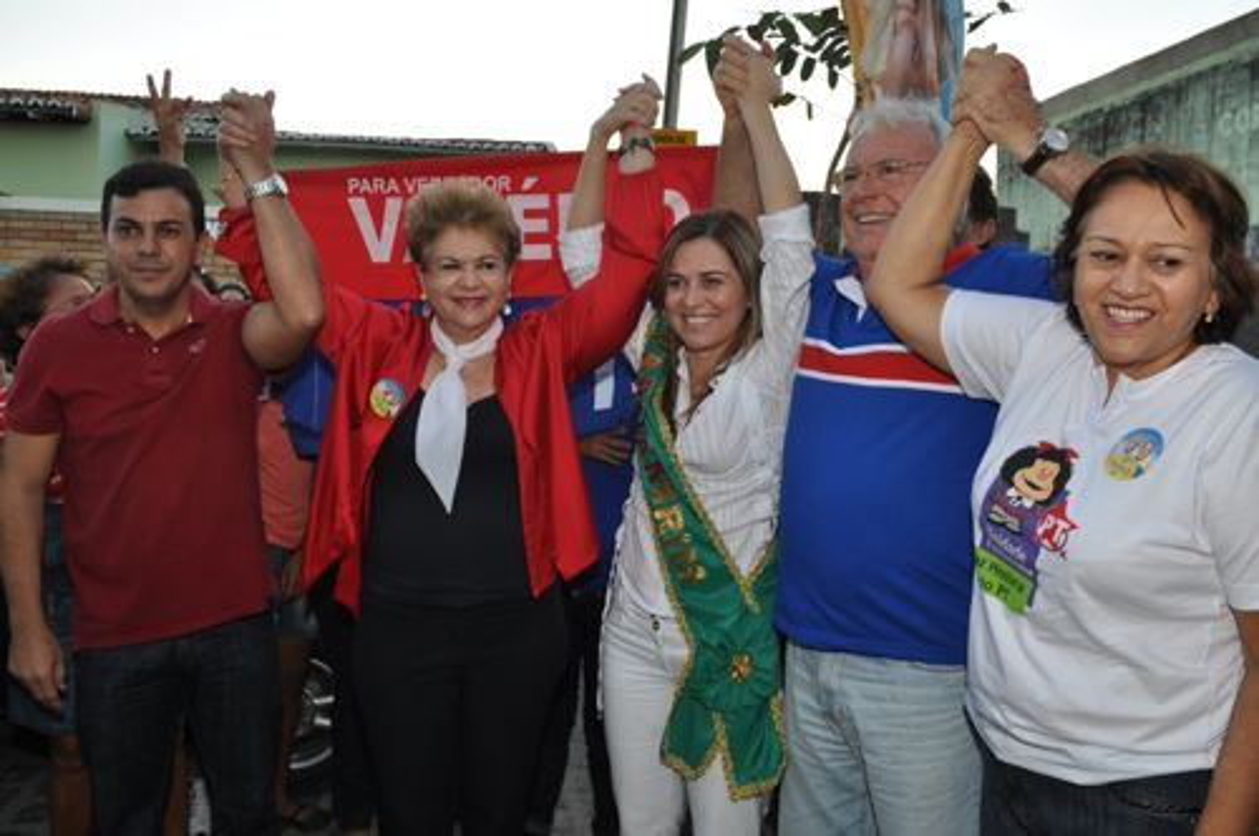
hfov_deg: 67.4
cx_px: 630
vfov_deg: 47.8
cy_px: 418
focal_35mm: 27
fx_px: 943
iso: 320
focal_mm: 18
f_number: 6.3
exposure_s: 1/80
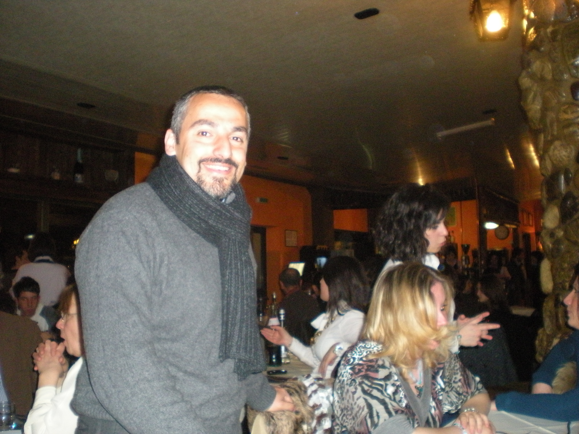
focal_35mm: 38
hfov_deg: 49.0
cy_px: 217
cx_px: 290
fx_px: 636
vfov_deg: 37.7
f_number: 3.1
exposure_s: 1/60
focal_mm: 6.3
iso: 517
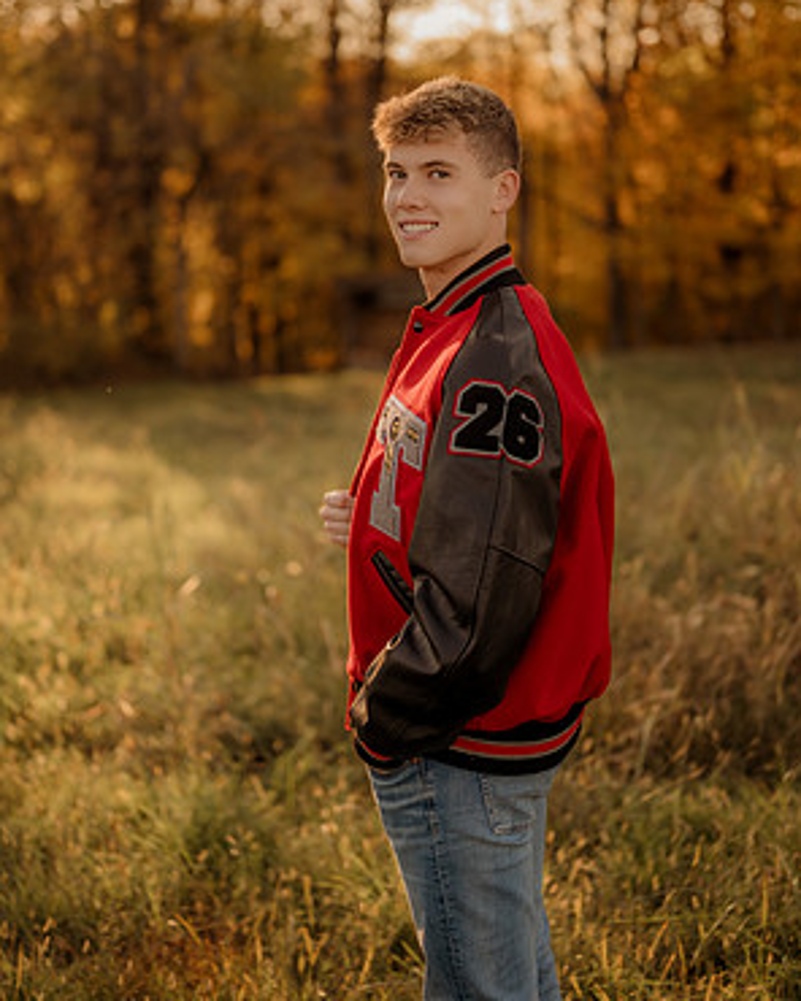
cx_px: 400
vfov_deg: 33.0
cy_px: 419
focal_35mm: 57
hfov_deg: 26.7
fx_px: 1689
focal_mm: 50
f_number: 1.8
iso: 250
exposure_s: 1/1000
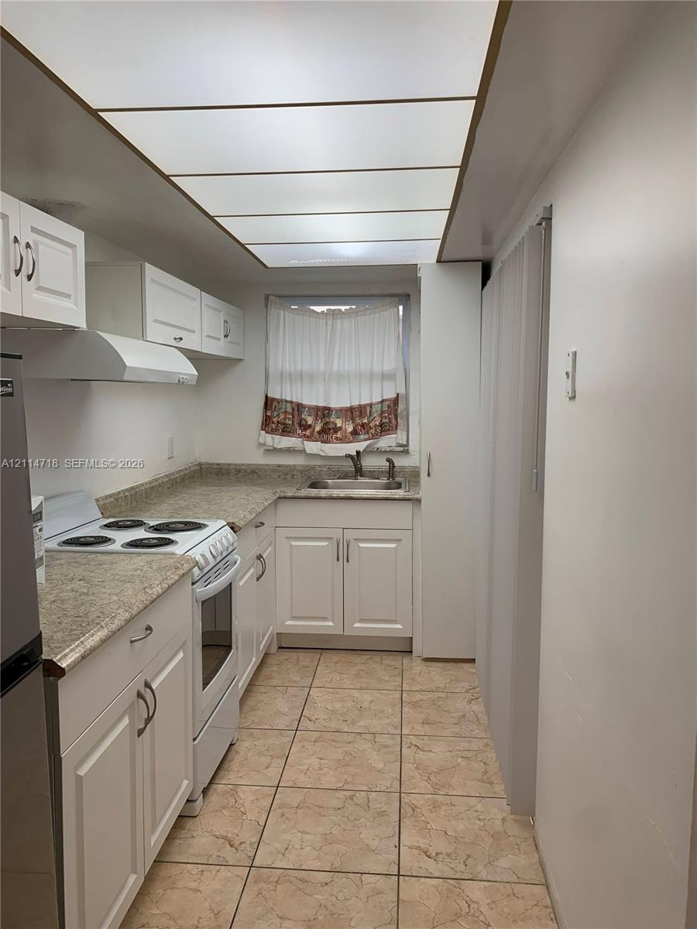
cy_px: 464
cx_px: 348
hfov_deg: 53.1
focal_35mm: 26
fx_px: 698
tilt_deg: -5.2
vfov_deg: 67.3
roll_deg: +0.5
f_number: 1.8
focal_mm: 4.25
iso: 50
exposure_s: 1/60
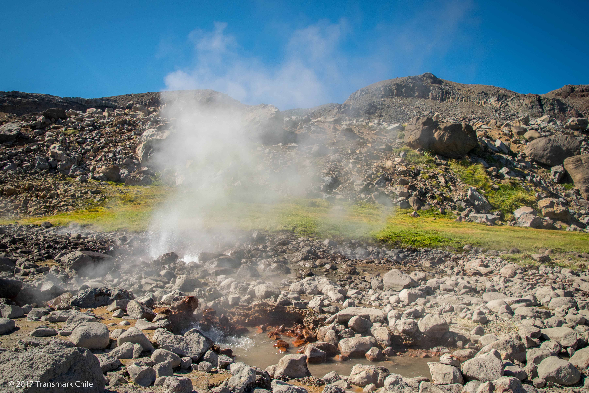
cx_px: 294
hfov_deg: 67.4
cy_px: 196
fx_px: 442
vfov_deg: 47.9
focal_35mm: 27
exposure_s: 1/250
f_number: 8
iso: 250
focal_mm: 18
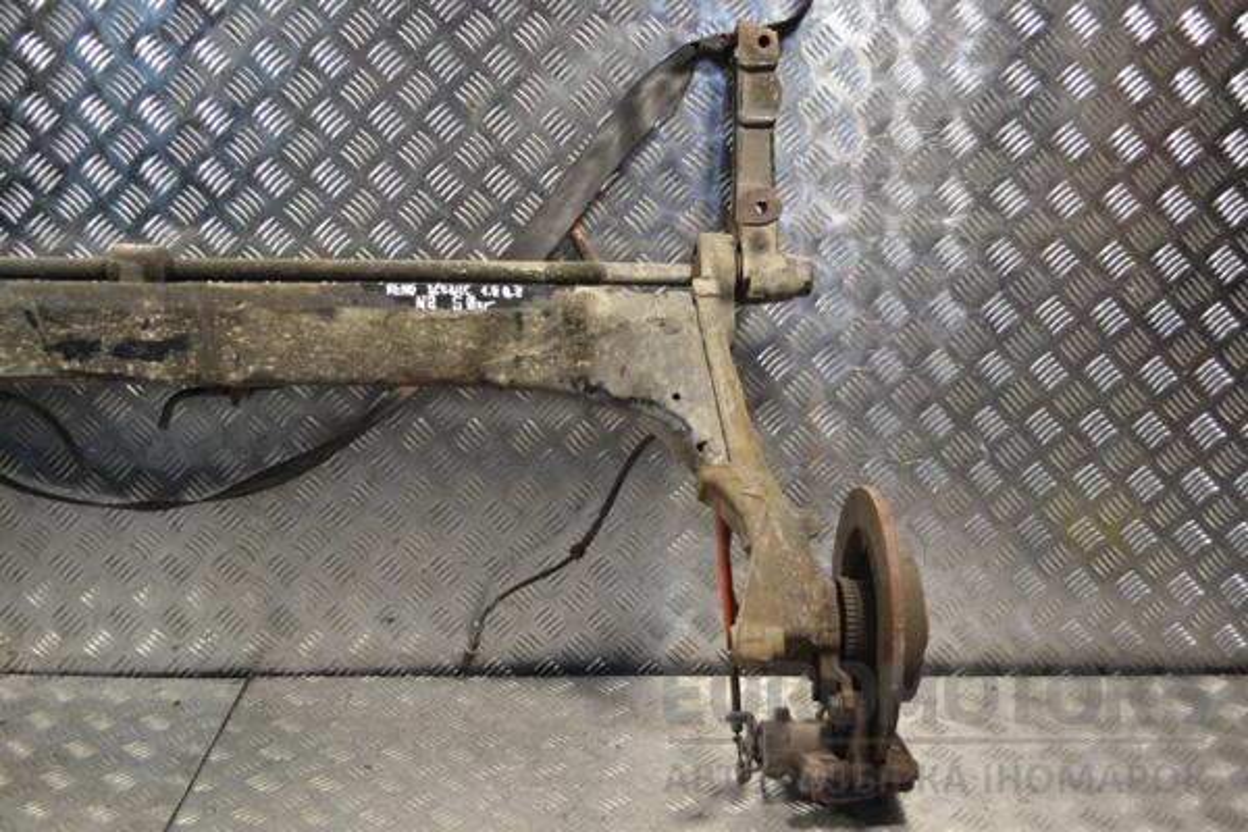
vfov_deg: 34.2
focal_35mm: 39
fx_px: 1352
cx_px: 624
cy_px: 416
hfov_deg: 49.6
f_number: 4.5
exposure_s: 1/80
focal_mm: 26
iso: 400
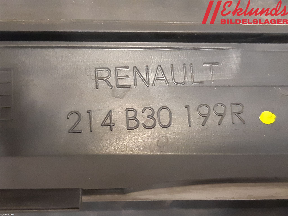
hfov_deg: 67.3
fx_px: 216
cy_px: 108
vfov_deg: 53.1
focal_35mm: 26
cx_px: 144
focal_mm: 3.93
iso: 320
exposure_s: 1/25
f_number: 1.7
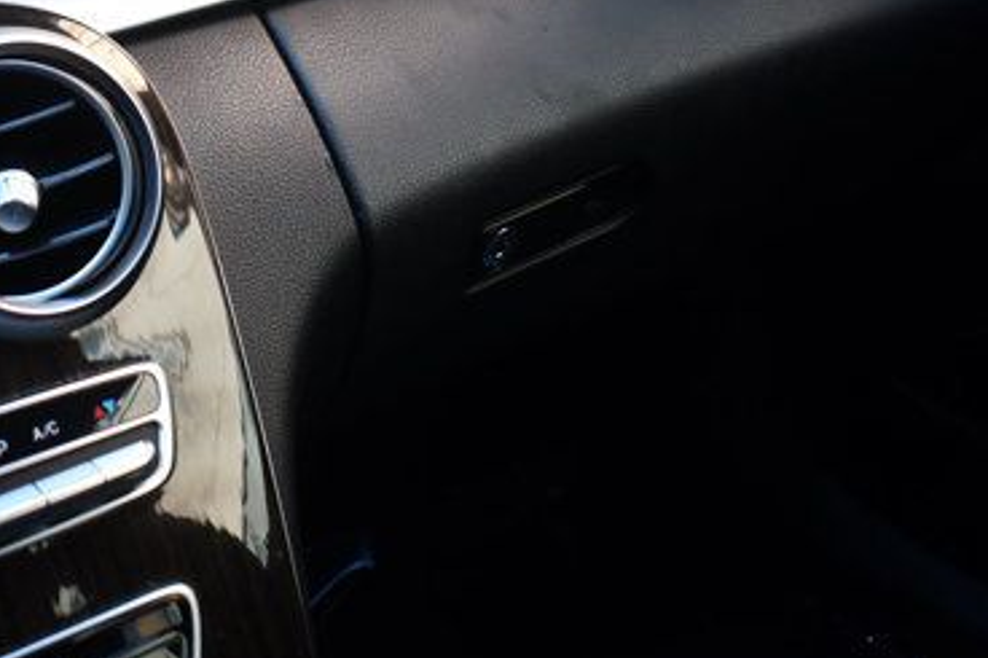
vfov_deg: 27.9
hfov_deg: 40.9
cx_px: 268
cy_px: 111
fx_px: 1289
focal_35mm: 47
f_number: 3.5
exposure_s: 1/250
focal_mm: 18
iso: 500
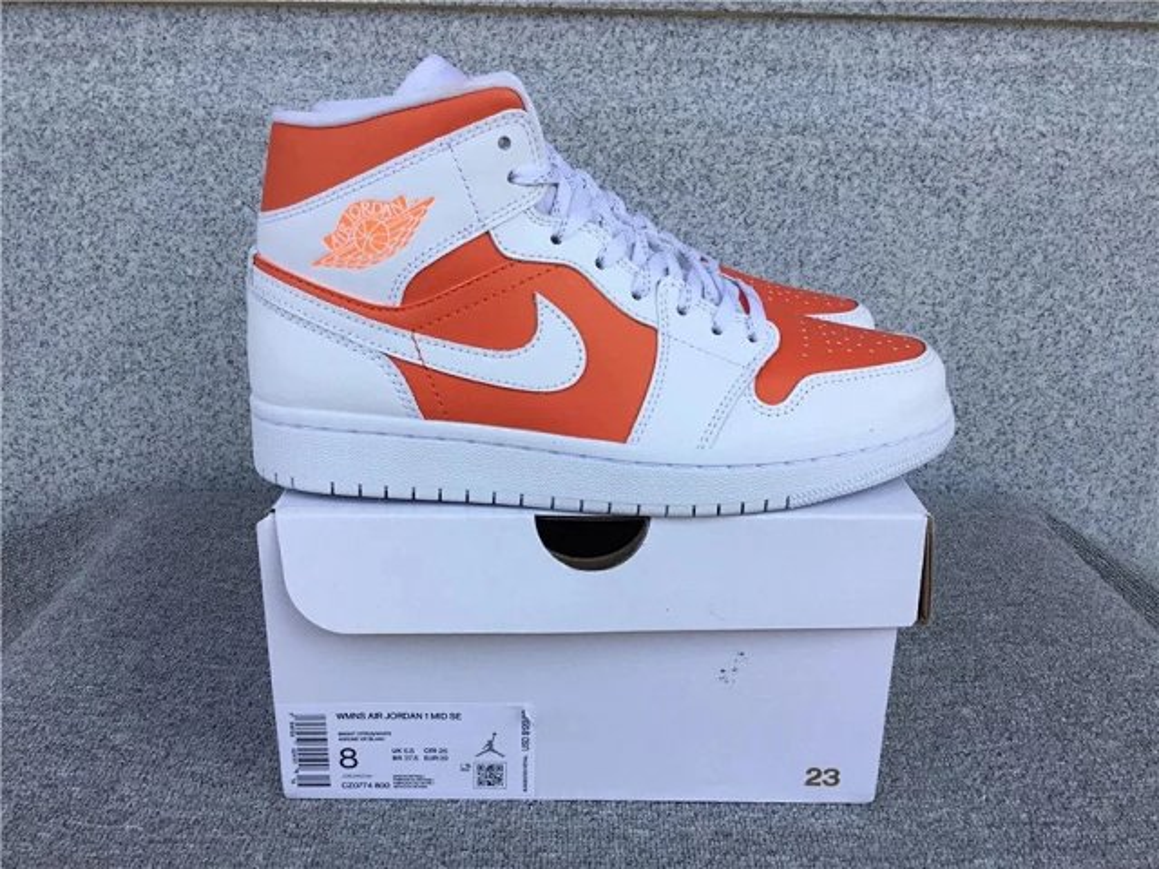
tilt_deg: -20.1
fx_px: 1038
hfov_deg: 58.4
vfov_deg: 45.4
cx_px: 580
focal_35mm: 31
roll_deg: -0.7
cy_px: 434
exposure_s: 1/494
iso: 25
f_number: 2.4
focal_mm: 3.3
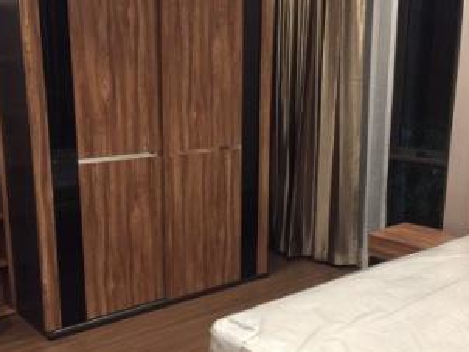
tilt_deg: -13.5
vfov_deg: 33.5
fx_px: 583
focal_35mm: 43
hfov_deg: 43.8
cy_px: 211
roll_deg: -1.7
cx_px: 236
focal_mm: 4.15
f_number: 2.2
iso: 250
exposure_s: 1/25
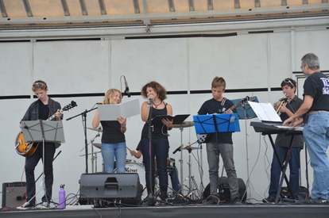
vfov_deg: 12.1
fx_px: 1027
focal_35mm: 112
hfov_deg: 18.2
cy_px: 109
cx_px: 164
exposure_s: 1/125
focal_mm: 75
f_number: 5.6
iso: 100
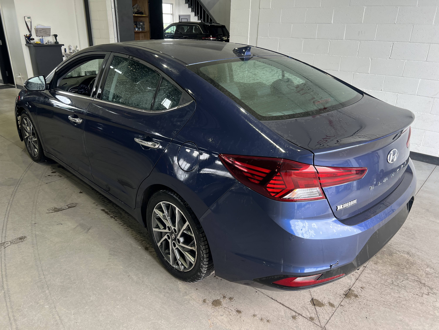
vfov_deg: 53.1
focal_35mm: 26
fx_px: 330
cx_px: 220
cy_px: 165
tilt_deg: -21.7
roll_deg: -0.5
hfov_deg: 67.3
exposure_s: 1/121
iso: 40
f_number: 1.5
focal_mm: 5.7
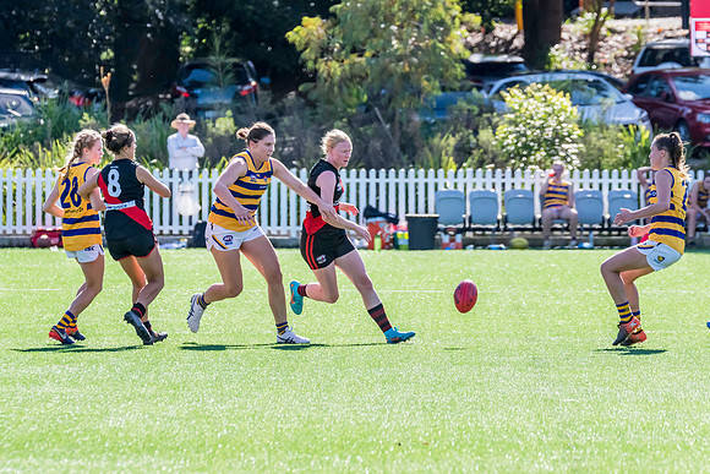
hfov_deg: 4.7
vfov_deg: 3.1
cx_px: 266
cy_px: 189
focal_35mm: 442
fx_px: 8726
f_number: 7.1
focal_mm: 310
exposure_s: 1/1600
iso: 800
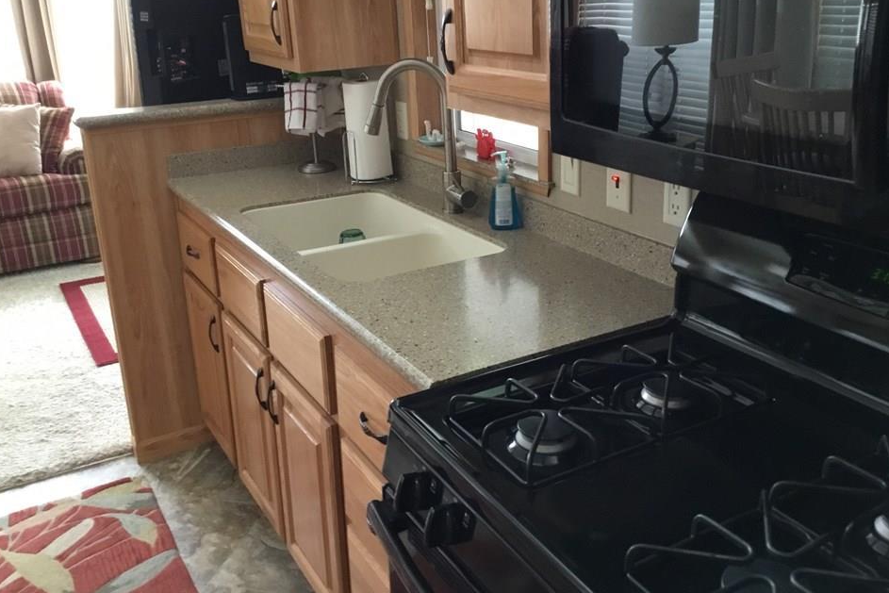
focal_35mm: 35
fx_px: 864
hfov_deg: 54.4
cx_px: 472
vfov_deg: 37.8
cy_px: 246
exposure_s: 1/30
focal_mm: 3.3
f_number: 2.4
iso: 160
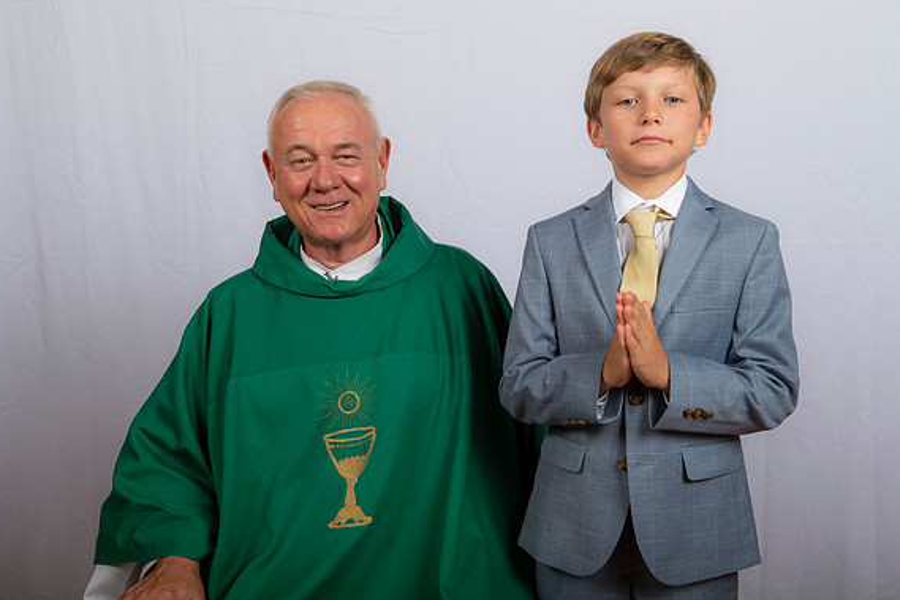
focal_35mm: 53
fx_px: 1325
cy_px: 302
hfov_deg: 37.5
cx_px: 443
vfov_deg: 25.5
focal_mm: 52
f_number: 8
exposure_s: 1/200
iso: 320
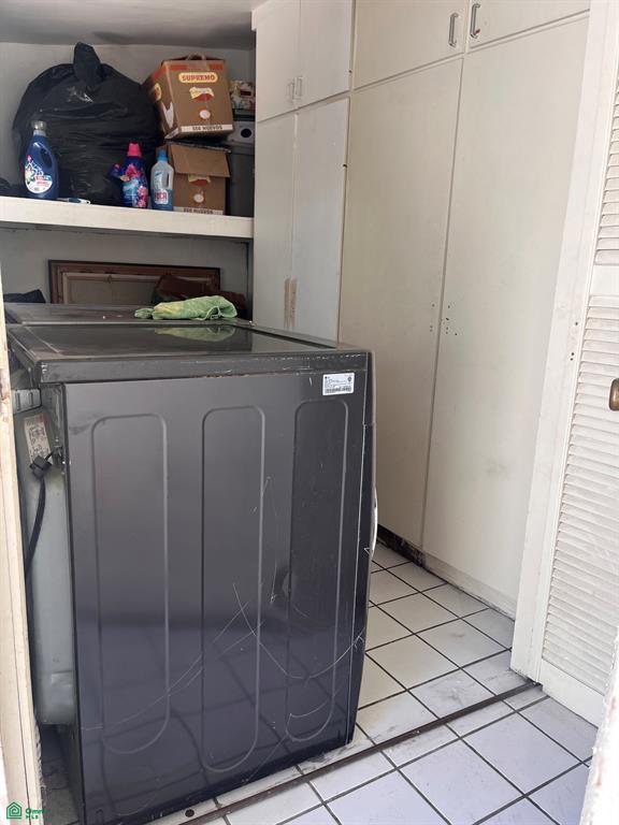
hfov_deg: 53.1
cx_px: 310
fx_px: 620
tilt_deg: -13.3
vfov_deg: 67.3
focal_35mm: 26
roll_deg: -1.2
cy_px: 412
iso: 50
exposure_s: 1/121
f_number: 1.6
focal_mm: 5.1
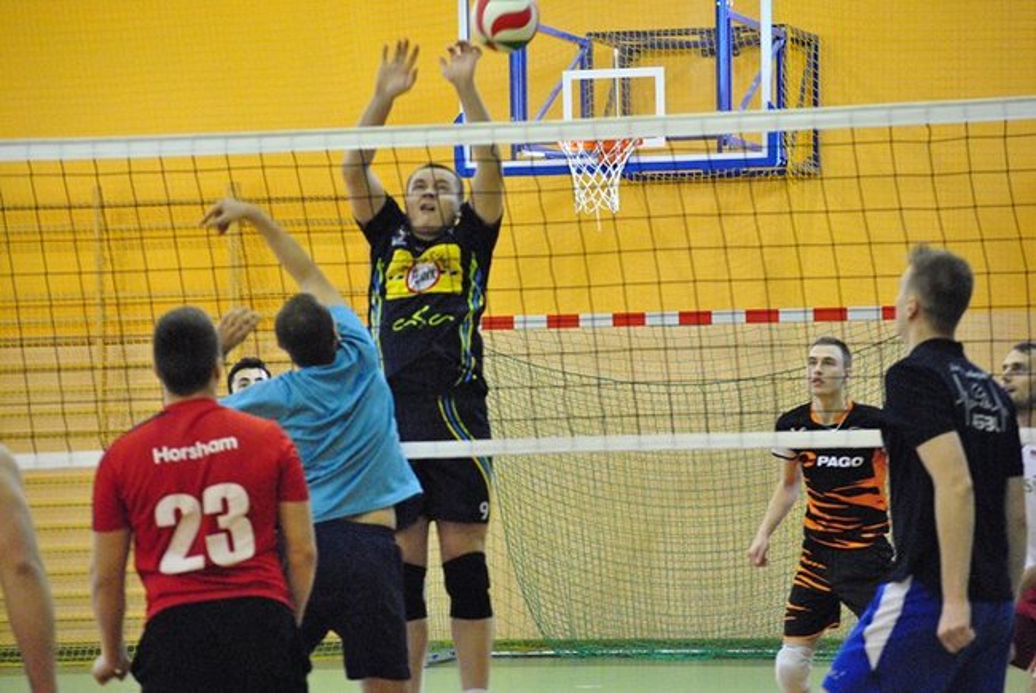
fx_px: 4754
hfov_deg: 12.4
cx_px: 518
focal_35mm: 165
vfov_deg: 8.3
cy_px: 346
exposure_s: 1/200
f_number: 5
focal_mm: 110
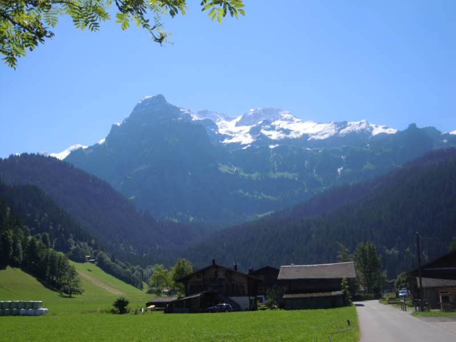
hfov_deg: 45.8
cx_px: 228
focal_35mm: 41
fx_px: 540
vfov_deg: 35.1
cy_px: 171
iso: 100
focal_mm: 7.3
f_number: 9.1
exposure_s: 1/200
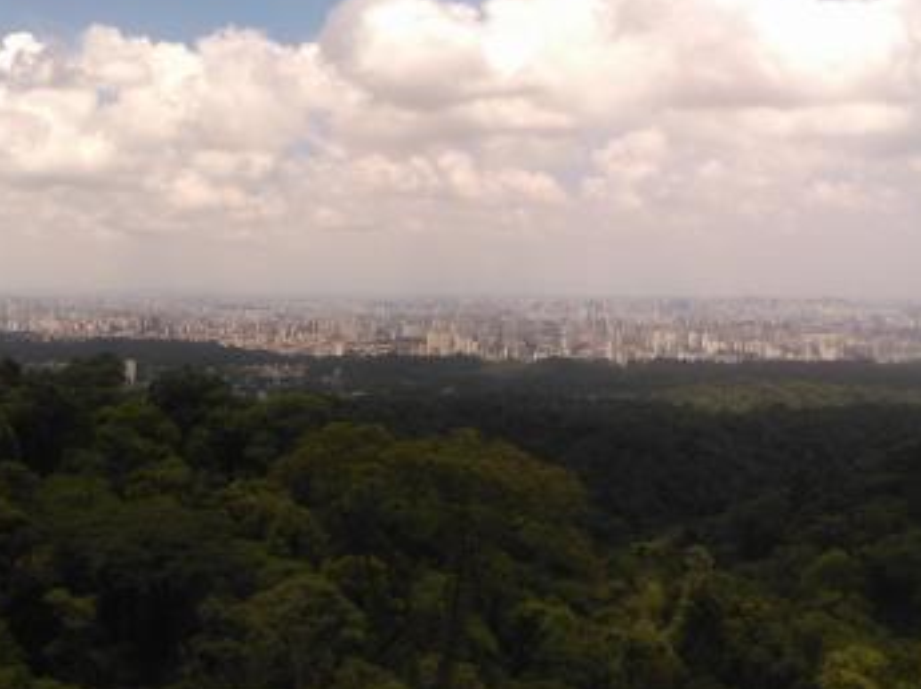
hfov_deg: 36.7
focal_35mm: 52
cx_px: 352
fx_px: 1382
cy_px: 320
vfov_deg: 28.0
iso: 102
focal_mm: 4.21
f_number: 2.4
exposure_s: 1/1244
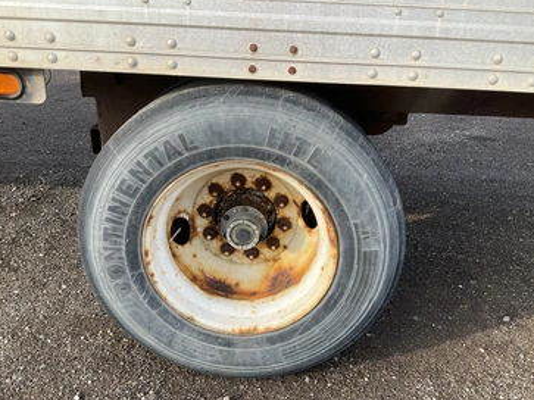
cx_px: 262
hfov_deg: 56.8
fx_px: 493
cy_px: 213
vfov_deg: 44.1
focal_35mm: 32
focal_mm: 3
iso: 25
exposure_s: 1/348
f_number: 1.8
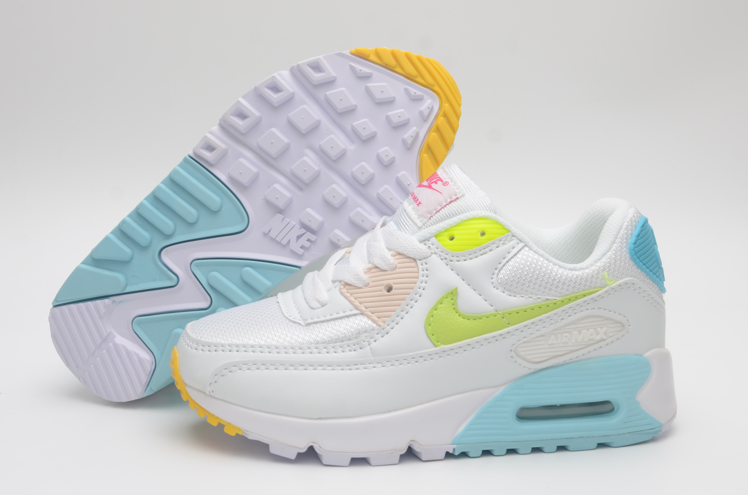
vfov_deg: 28.0
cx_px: 374
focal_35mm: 48
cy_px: 248
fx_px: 995
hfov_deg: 41.2
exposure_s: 1/125
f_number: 8
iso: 100
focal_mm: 32
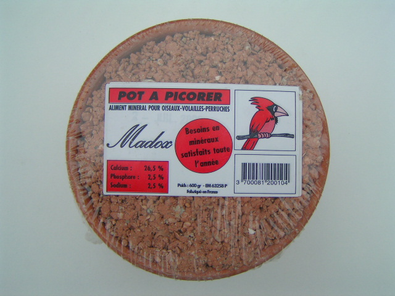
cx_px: 198
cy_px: 148
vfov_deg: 37.7
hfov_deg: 49.0
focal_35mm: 38
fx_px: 434
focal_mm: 5.8
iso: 50
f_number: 2.8
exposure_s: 1/800
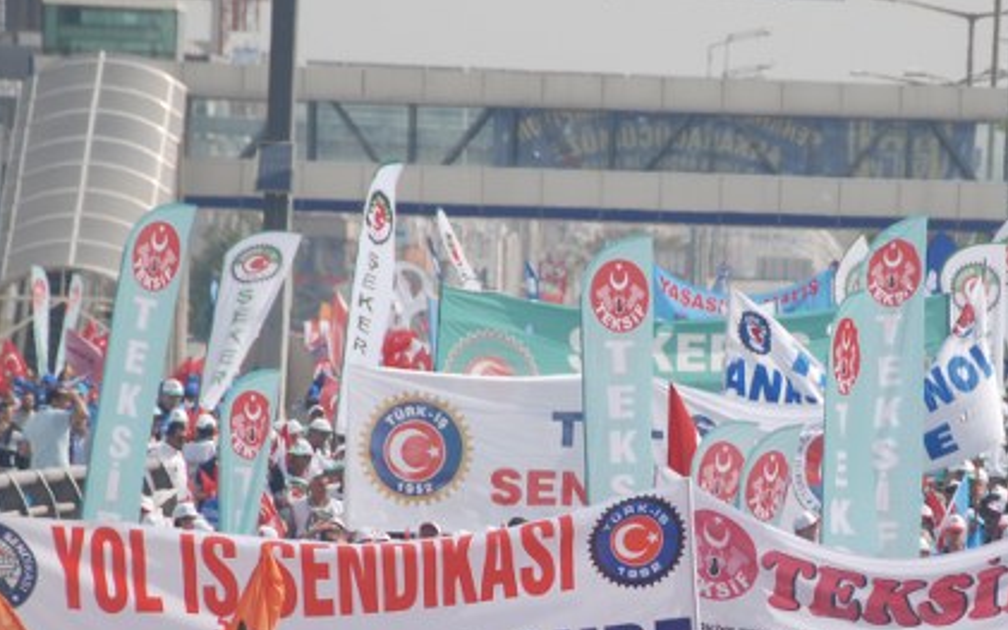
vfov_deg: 3.0
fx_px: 11976
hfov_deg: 4.8
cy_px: 520
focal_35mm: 436
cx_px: 754
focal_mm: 150
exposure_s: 1/1000
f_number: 5.6
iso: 200
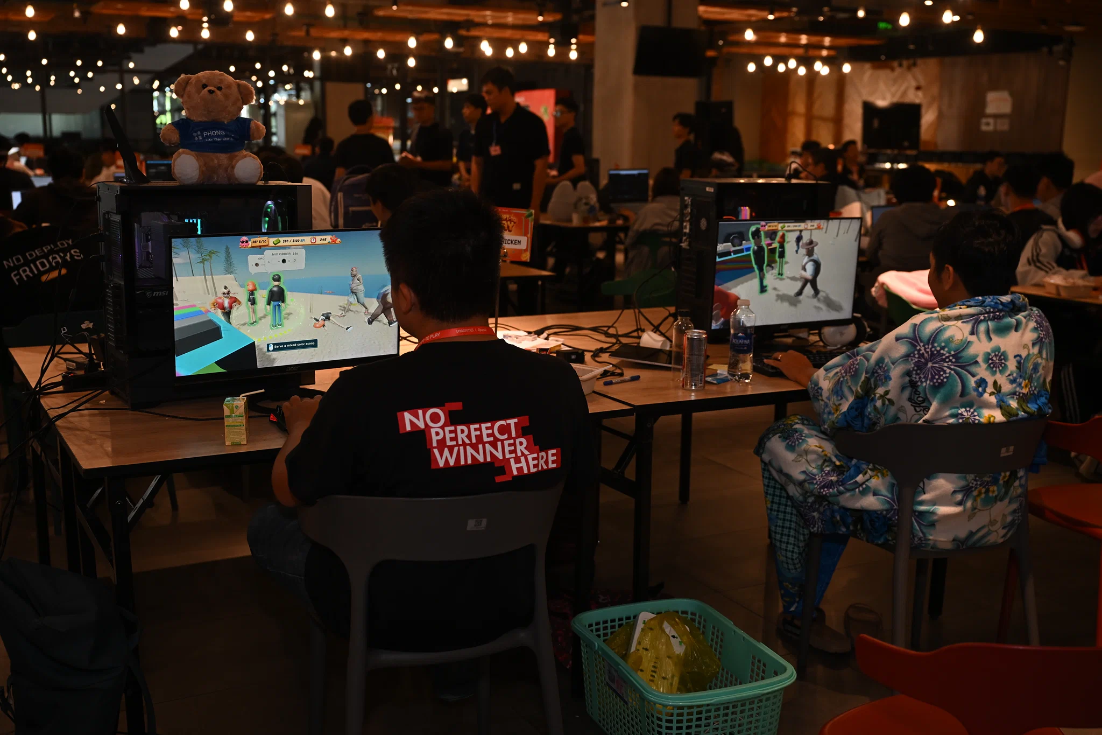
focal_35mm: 39
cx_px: 551
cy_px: 368
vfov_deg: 34.2
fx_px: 1194
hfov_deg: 49.6
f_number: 4
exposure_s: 1/200
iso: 1000
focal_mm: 39
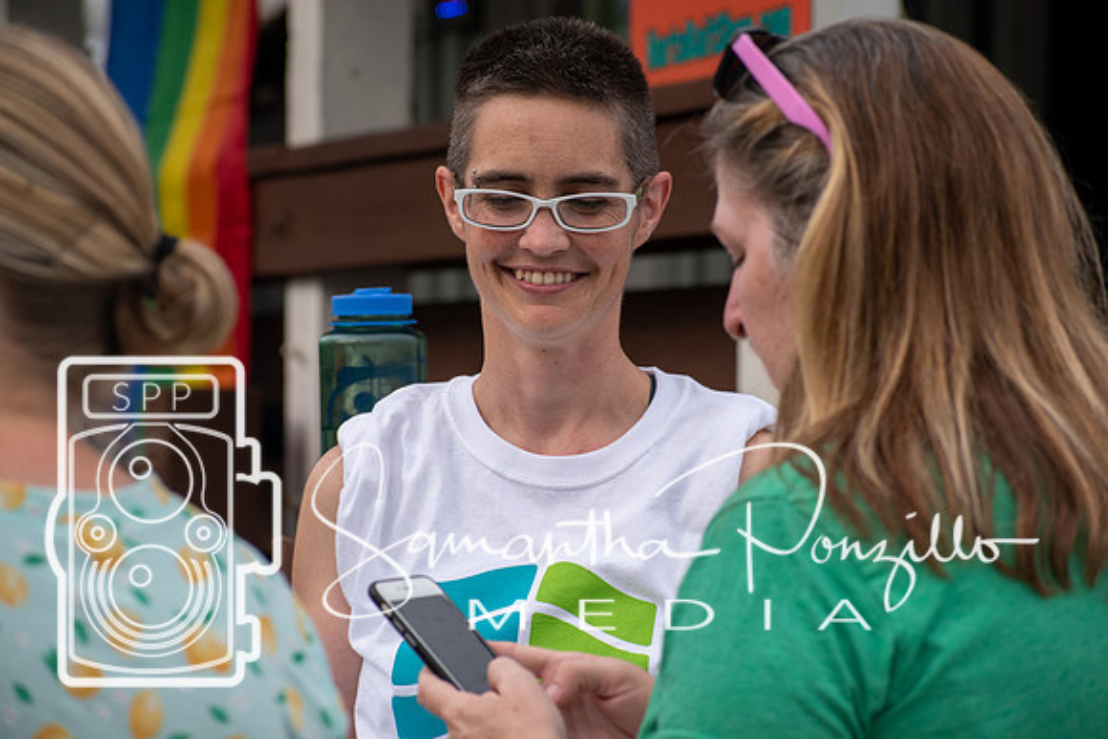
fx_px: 6003
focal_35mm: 195
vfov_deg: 7.0
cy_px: 370
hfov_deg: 10.5
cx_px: 554
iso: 200
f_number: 6.3
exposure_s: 1/640
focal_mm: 130
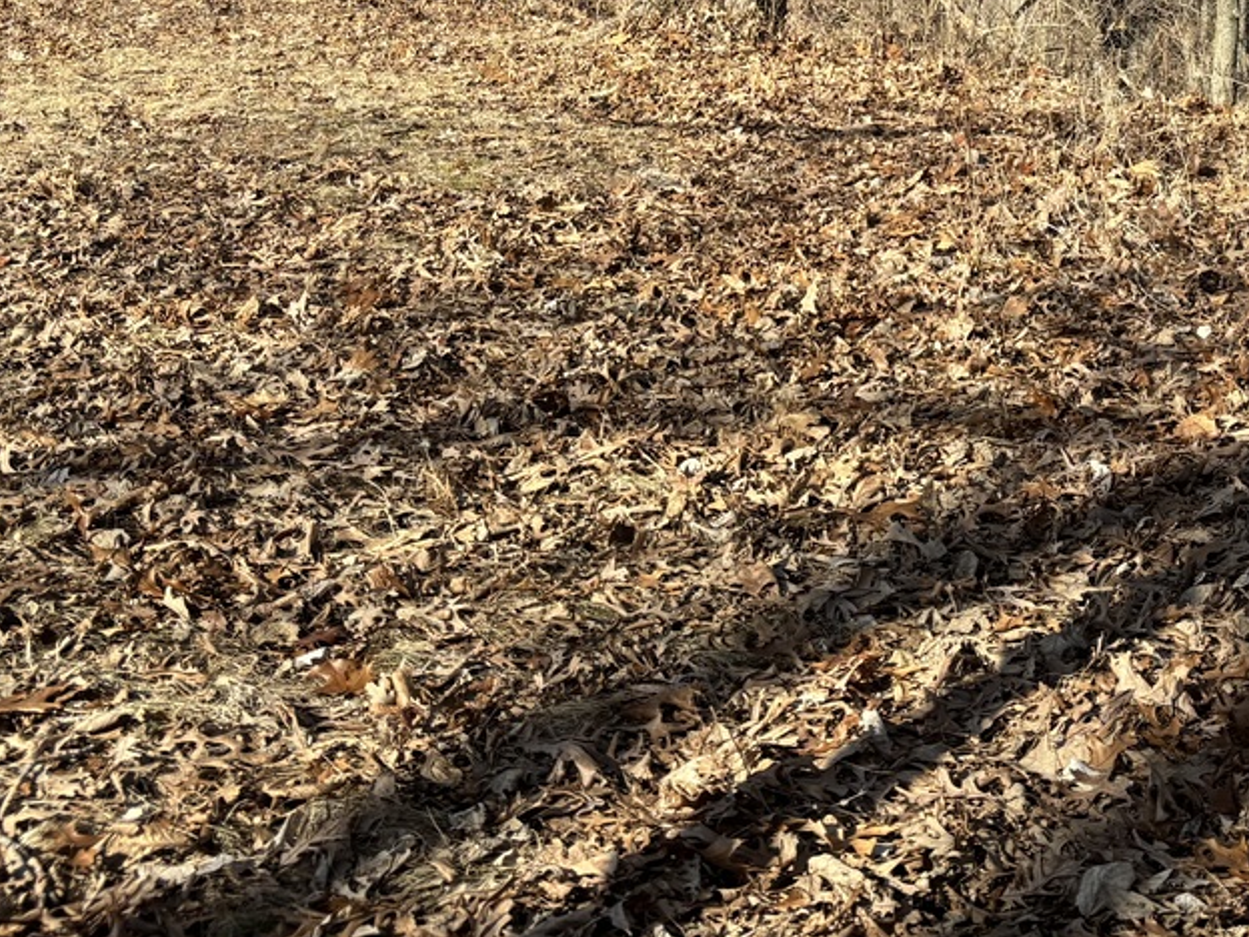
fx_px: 2165
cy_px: -42
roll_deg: +2.0
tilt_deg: -5.2
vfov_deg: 23.2
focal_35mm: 60
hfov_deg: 31.8
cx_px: 887
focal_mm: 5.96
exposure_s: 1/1984
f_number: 1.6
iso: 50
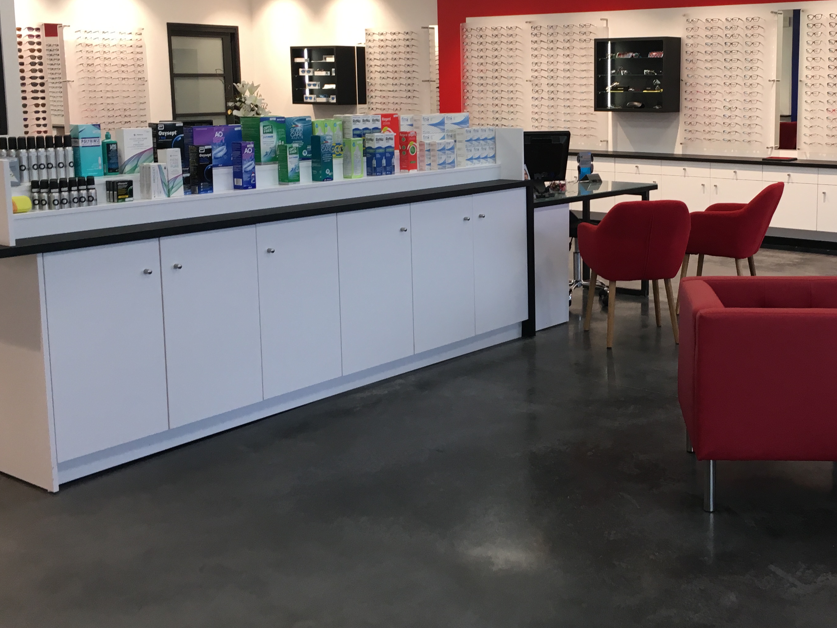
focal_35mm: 43
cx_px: 573
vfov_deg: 33.4
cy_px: 228
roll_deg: +0.0
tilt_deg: -8.3
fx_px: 1040
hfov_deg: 43.1
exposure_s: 1/33
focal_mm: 4.15
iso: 25
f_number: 2.2
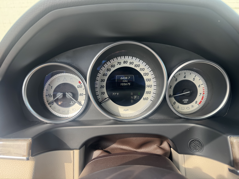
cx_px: 120
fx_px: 166
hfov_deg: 71.6
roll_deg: +1.2
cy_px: 90
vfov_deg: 56.8
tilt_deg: -17.9
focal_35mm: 24
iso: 80
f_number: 1.78
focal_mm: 6.76
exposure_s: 1/239
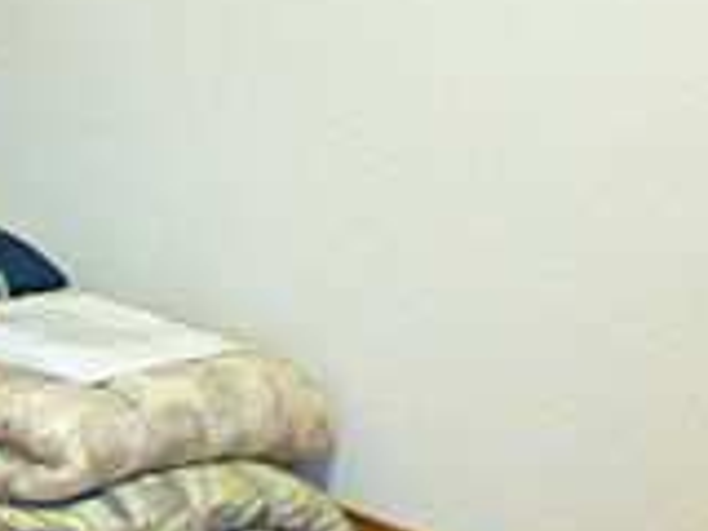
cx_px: -416
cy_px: 217
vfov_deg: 15.4
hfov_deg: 17.8
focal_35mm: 96
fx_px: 1963
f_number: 2.5
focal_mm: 4.3
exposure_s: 1/40
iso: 400
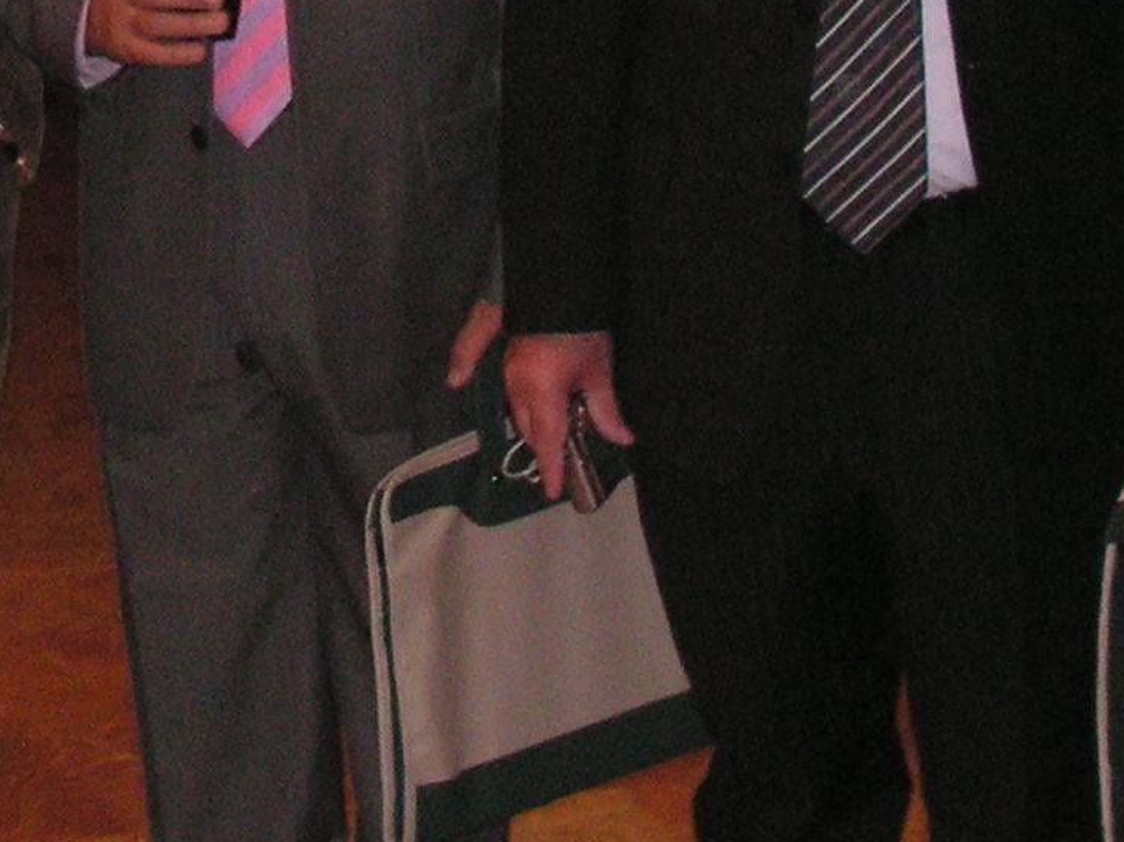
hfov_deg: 14.6
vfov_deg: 10.8
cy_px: -217
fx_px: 4350
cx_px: 142
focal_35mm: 134
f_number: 3.3
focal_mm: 6.3
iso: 160
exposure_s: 1/45
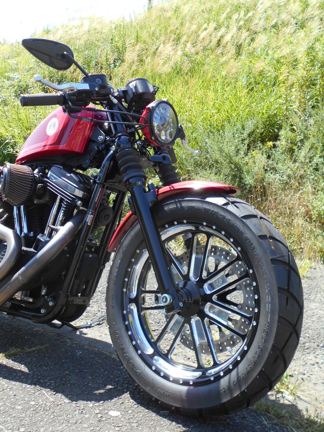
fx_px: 424
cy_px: 216
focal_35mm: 34
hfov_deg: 41.8
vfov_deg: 54.0
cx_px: 162
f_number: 3.6
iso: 80
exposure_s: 1/250
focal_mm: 5.8
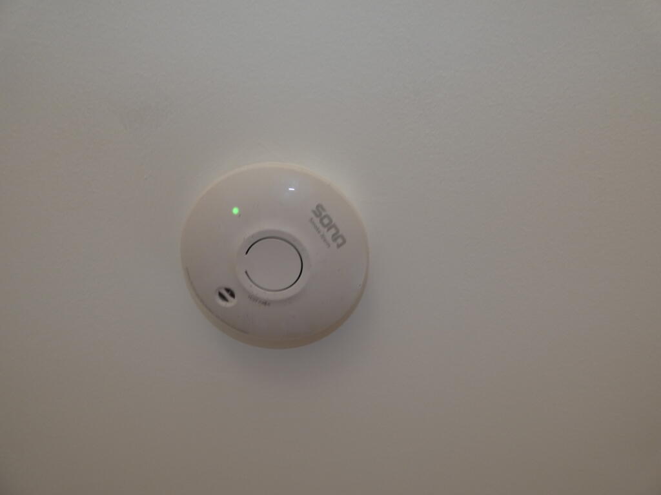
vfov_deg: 66.0
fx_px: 382
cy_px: 248
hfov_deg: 81.7
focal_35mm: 20
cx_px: 330
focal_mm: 3.6
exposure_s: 1/60
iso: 100
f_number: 2.8
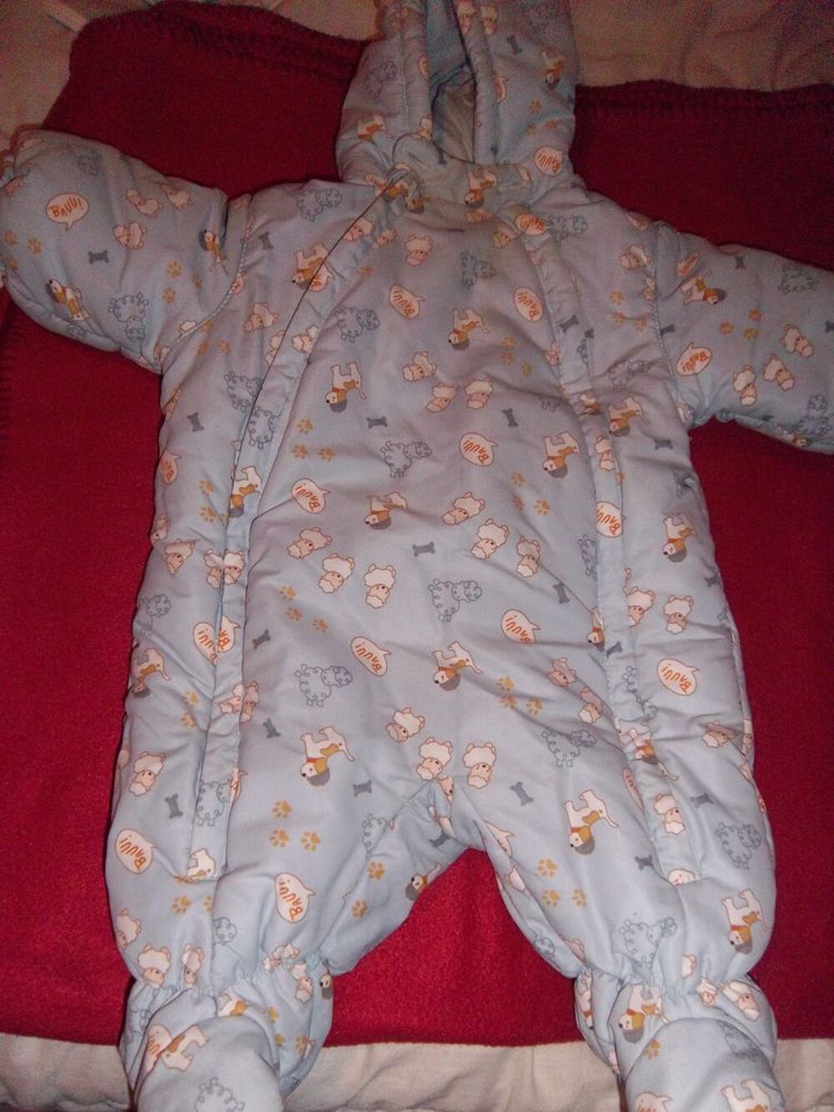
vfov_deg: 63.4
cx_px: 417
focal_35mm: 28
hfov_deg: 49.8
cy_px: 556
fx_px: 899
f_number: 3.5
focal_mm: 5.1
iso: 160
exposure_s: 1/64
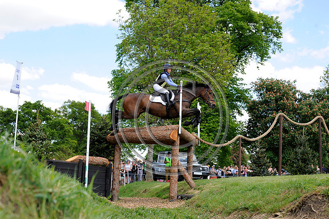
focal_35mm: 50
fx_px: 457
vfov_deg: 27.0
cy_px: 110
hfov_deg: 39.6
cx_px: 164
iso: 1600
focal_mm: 50
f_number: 6.3
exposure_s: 1/2500
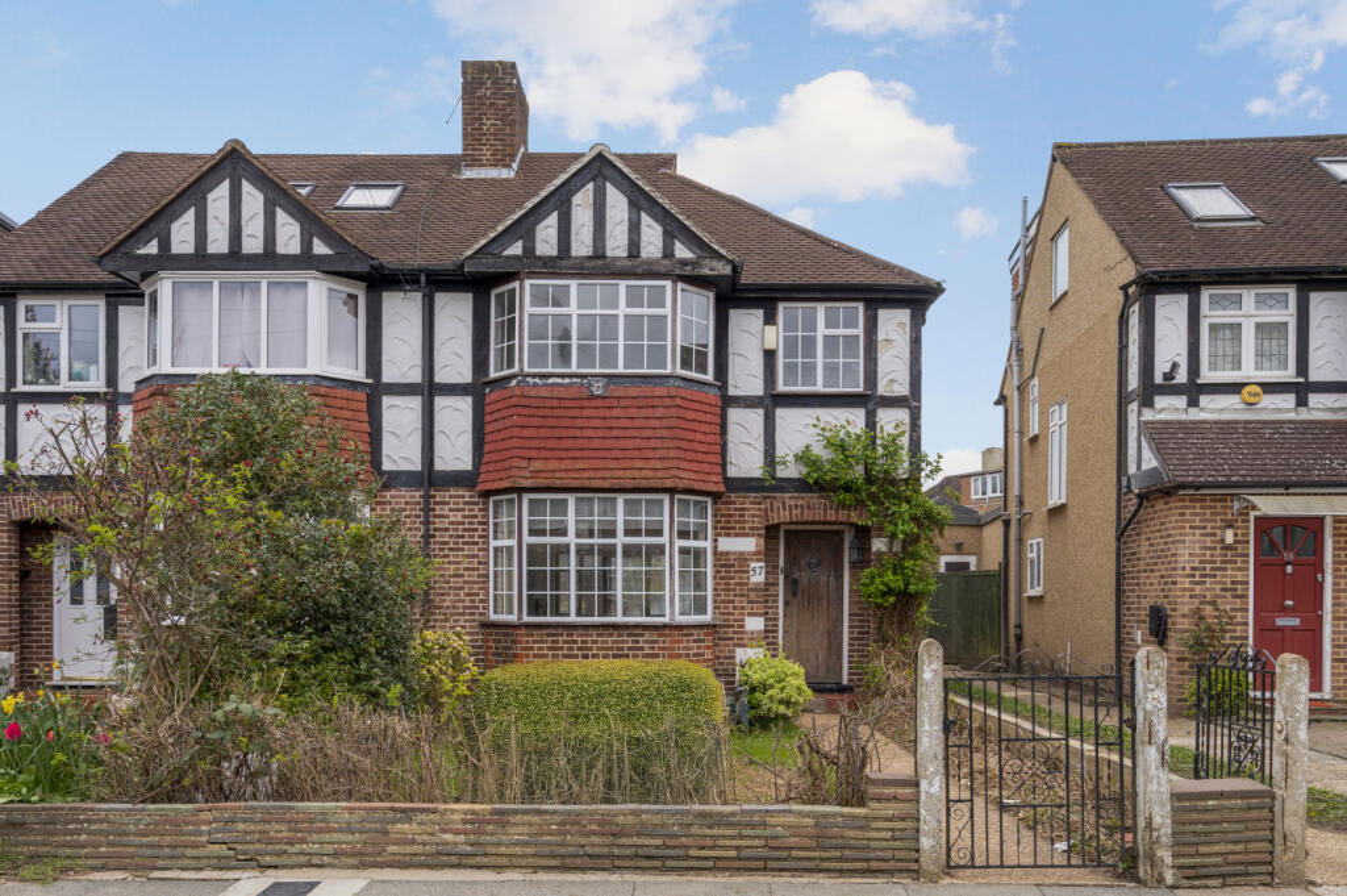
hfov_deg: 82.6
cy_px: 448
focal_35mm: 20
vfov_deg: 60.6
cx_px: 674
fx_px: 766
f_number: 8
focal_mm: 20.5
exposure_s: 1/125
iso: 200
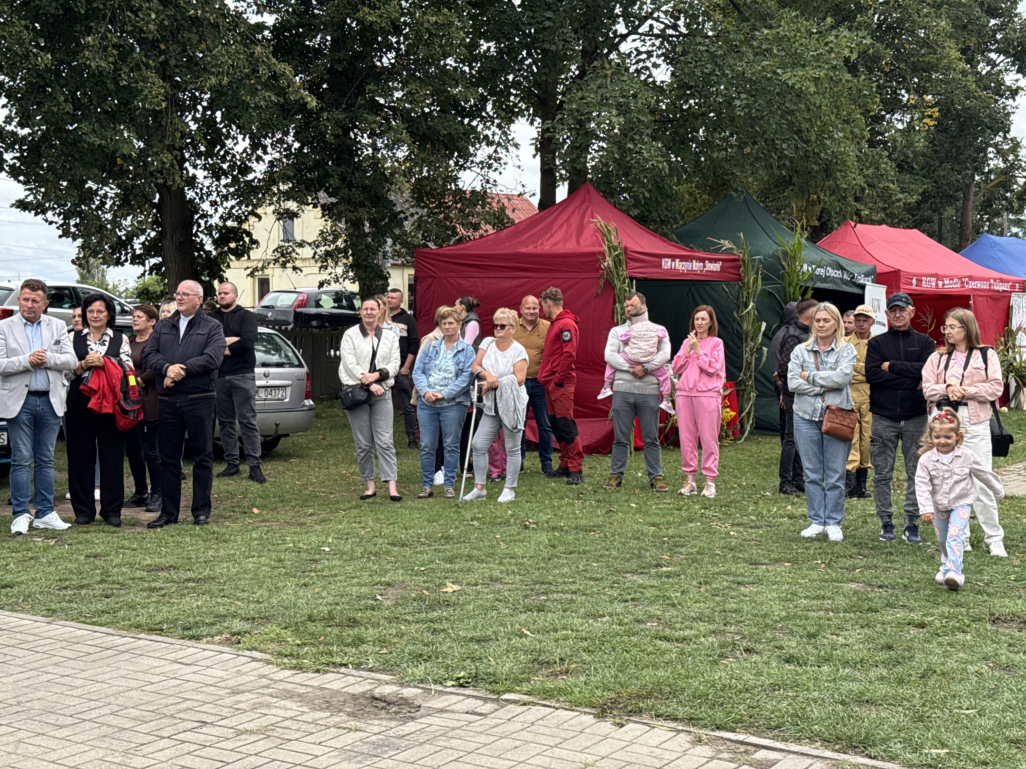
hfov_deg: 39.7
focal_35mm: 48
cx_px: 513
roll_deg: +0.5
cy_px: 384
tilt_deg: -2.3
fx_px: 1423
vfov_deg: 30.3
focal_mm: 6.76
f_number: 1.78
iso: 64
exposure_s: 1/913
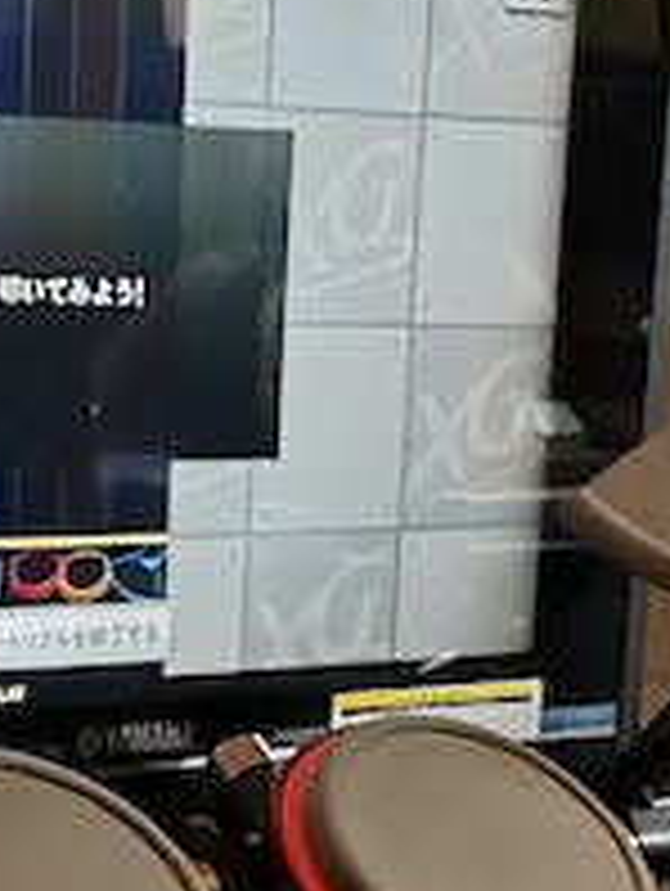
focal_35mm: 138
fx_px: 3554
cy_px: 1163
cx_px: 198
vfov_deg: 13.7
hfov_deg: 10.8
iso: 250
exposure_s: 1/50
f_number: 1.6
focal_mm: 5.56
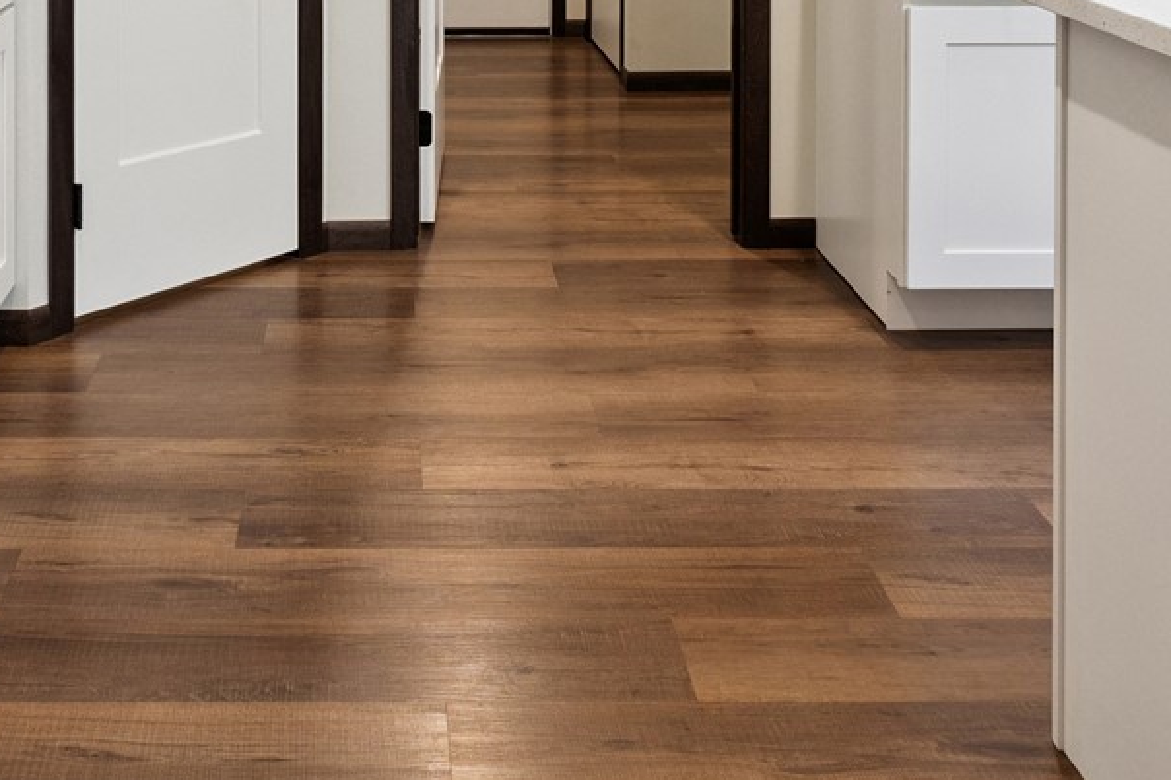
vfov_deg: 25.4
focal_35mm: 45
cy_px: -255
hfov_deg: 43.1
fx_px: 1464
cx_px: 411
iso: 800
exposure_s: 1/20
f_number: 8
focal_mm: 16
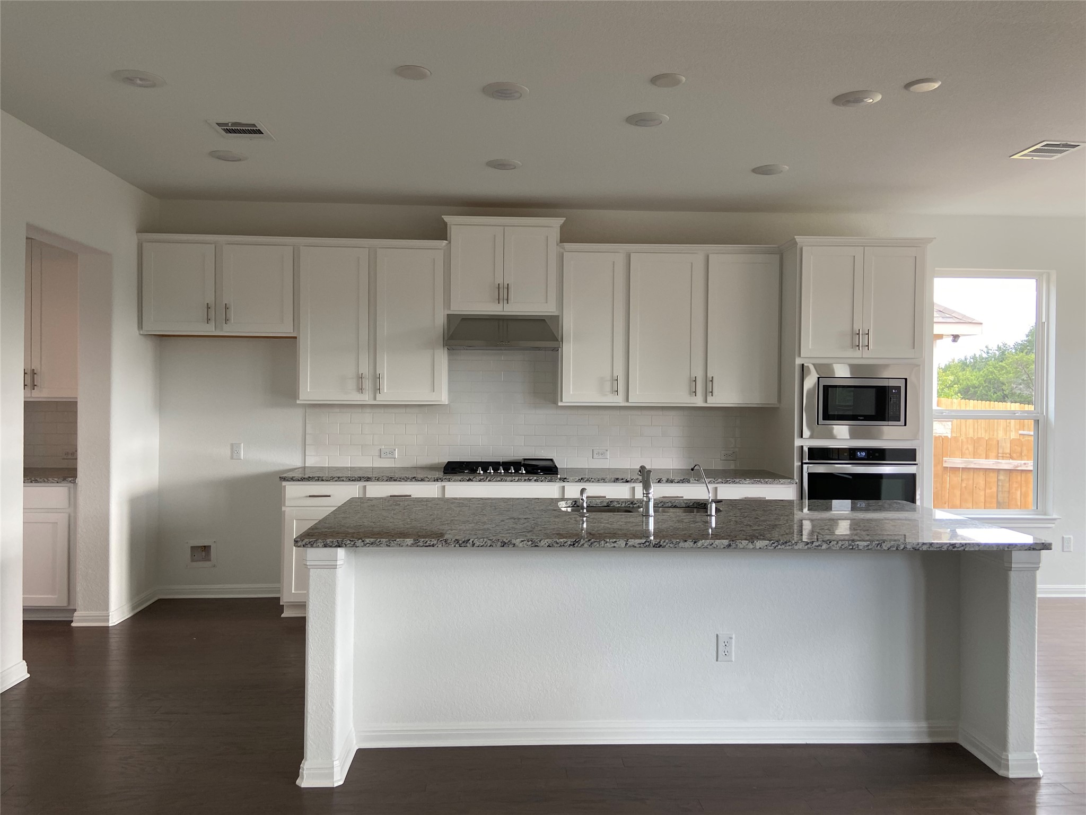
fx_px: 816
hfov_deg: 67.3
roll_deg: -0.7
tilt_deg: -0.7
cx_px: 543
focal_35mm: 26
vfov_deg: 53.1
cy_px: 408
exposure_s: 1/60
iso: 64
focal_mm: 4.25
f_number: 1.8
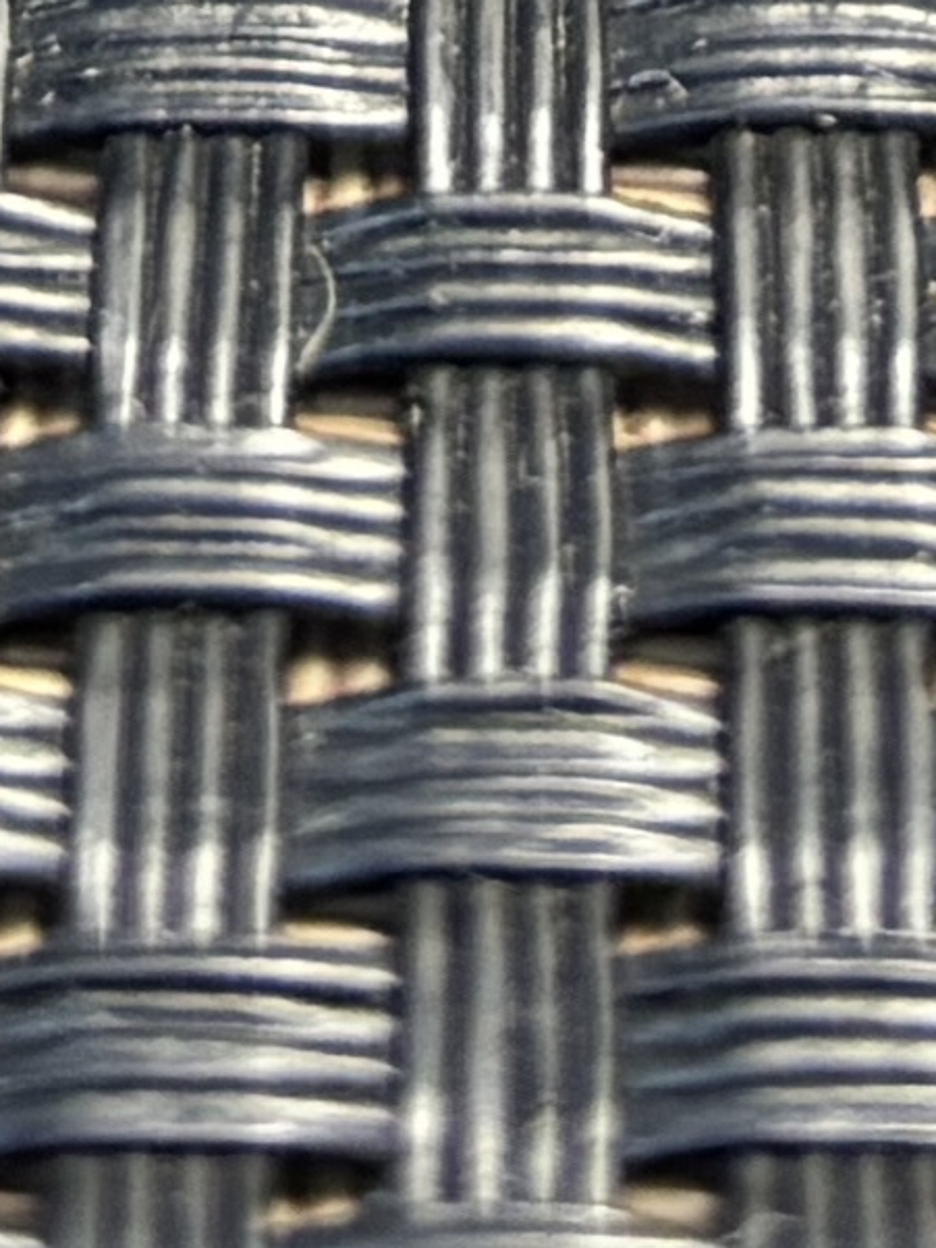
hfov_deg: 8.0
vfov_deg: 8.6
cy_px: -2760
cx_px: 1242
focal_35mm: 183
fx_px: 6595
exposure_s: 1/50
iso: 125
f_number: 1.6
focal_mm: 5.96
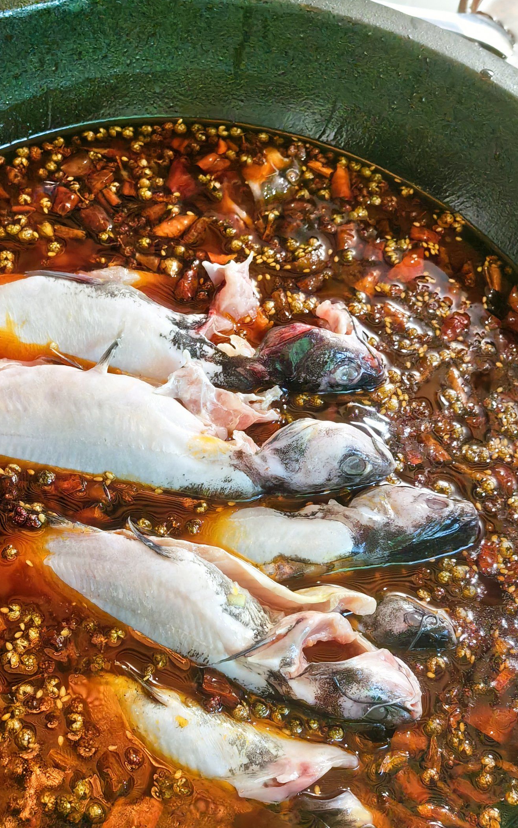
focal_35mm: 37
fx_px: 836
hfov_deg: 34.3
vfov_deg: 52.5
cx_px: 201
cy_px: 480
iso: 250
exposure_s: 1/100
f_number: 2.8
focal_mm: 5.75
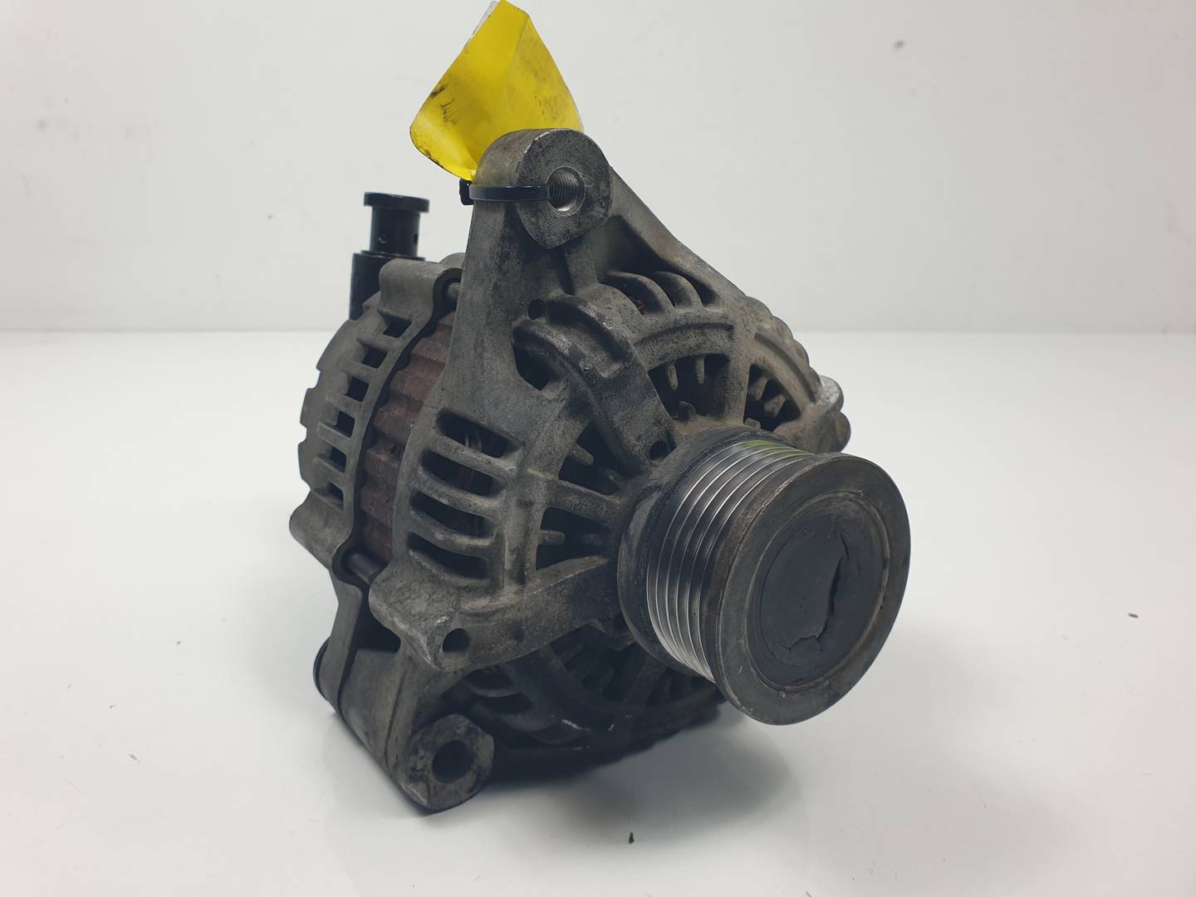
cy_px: 448
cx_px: 598
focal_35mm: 26
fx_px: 898
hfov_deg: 67.3
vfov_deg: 53.1
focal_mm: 4.3
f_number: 2.4
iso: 50
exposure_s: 1/202
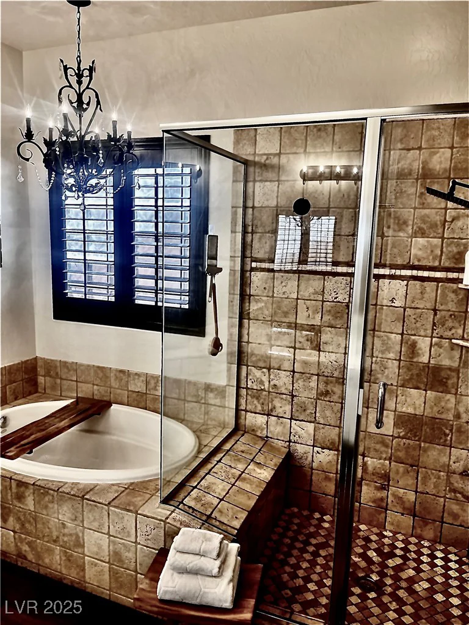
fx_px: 470
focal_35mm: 26
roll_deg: +0.1
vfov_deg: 67.3
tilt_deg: -10.4
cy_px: 312
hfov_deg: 53.1
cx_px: 234
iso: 80
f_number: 1.6
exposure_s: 1/120
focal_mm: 5.1
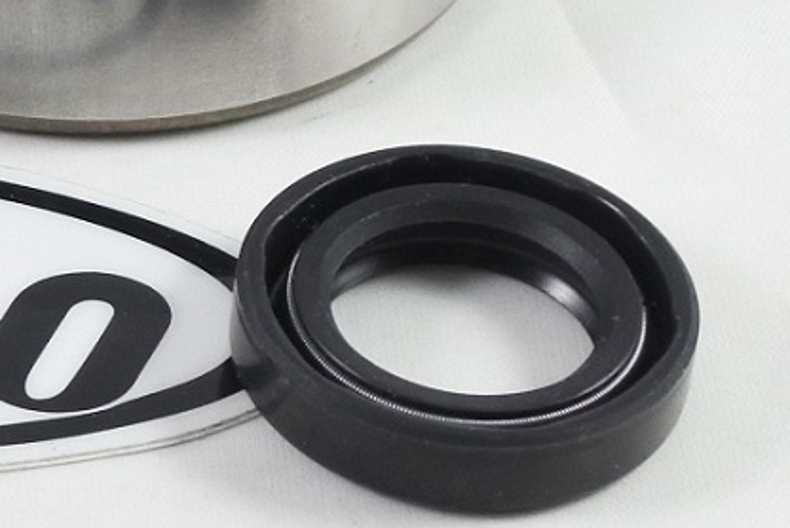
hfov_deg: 12.2
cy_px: 48
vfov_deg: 8.7
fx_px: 3470
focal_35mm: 158
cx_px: -473
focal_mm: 14.7
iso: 640
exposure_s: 1/125
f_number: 4.2
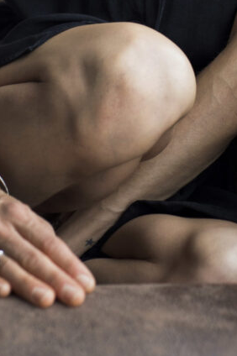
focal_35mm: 136
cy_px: -116
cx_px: 193
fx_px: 1345
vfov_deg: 14.4
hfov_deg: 10.0
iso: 320
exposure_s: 1/500
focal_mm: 50
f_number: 2.8
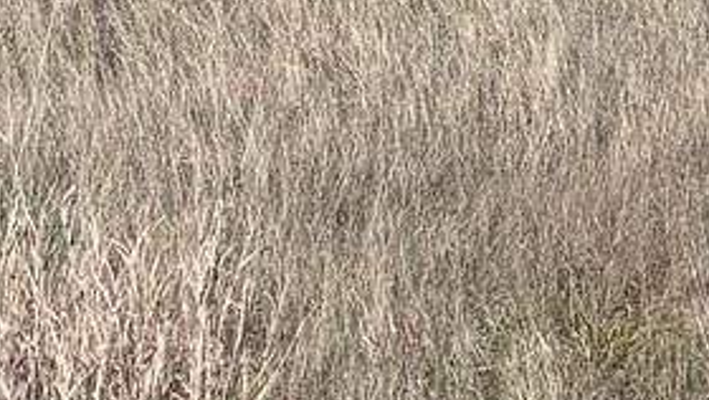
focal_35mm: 207
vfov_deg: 5.5
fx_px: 3895
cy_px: -861
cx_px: 633
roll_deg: -1.9
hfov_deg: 10.3
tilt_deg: +0.0
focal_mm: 5.96
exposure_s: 1/4854
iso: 50
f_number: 1.6
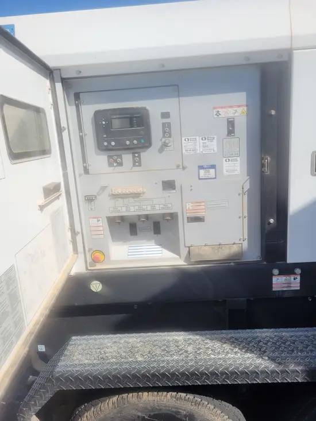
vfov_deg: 67.3
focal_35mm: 26
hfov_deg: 53.1
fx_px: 316
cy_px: 210
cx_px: 158
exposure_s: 1/2180
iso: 40
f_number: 1.8
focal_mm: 5.4
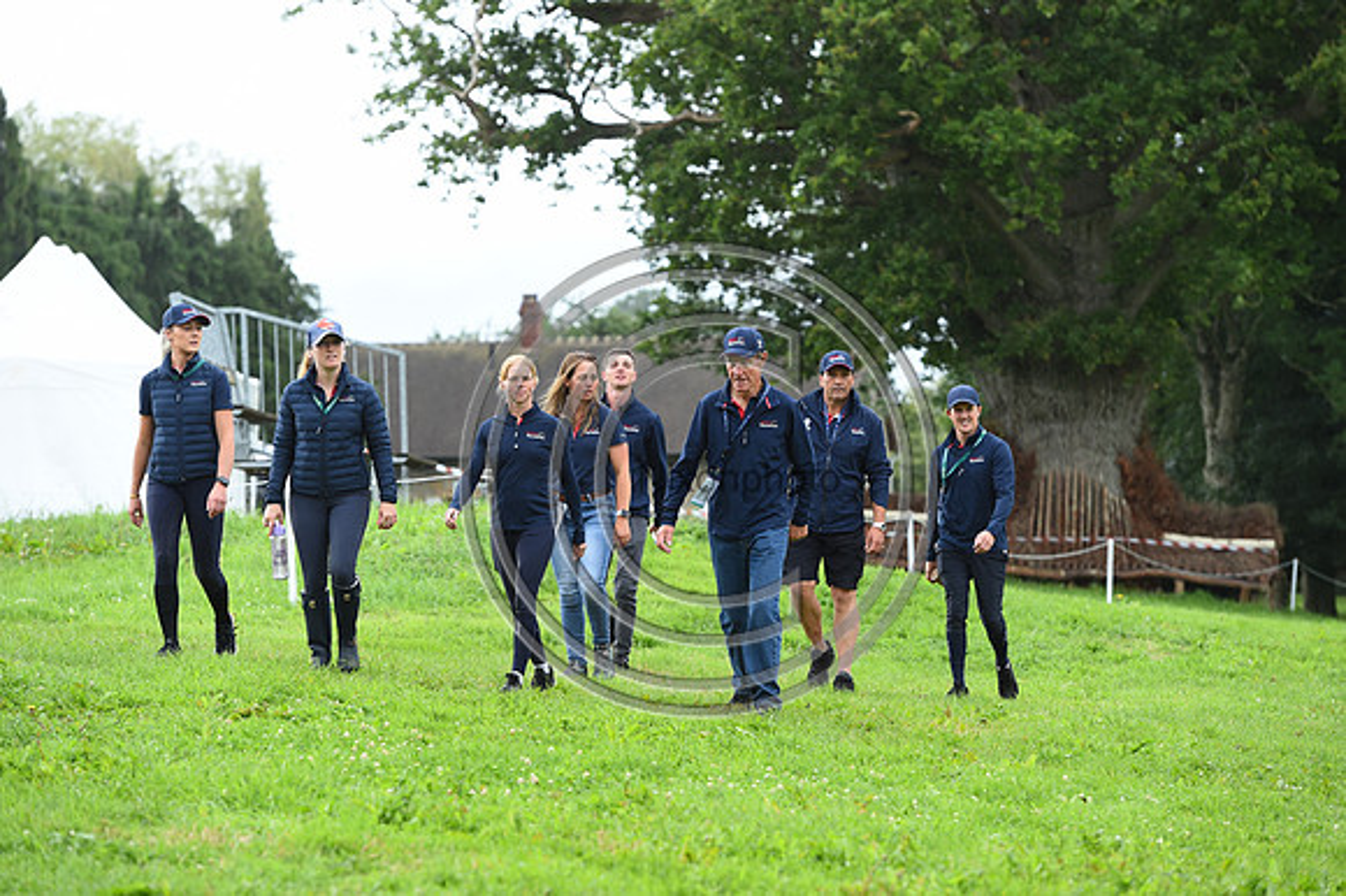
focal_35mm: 155
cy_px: 448
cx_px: 673
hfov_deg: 13.3
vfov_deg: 8.8
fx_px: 5792
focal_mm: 155
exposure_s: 1/800
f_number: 5
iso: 640
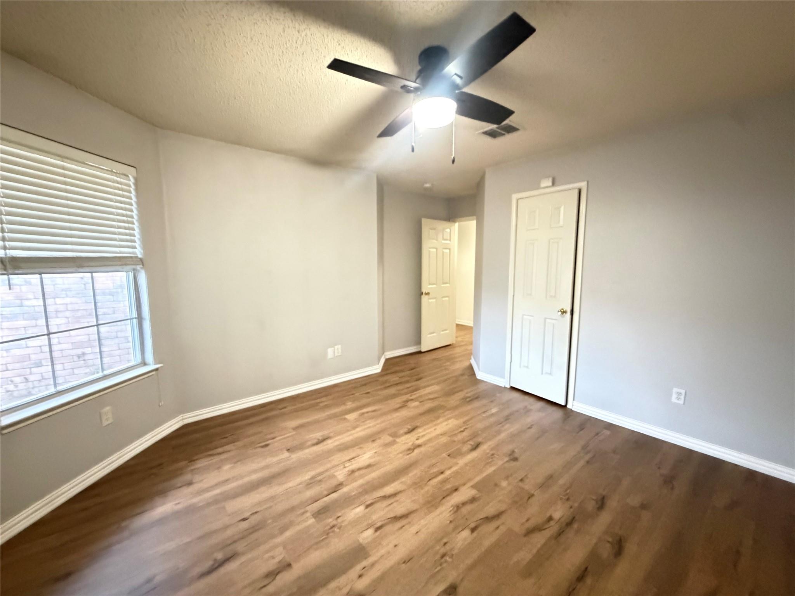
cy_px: 298
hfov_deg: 102.1
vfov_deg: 85.7
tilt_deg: -5.4
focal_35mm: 14
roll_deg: -0.1
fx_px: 322
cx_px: 398
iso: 2000
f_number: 2.2
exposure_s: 1/30
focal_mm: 2.22
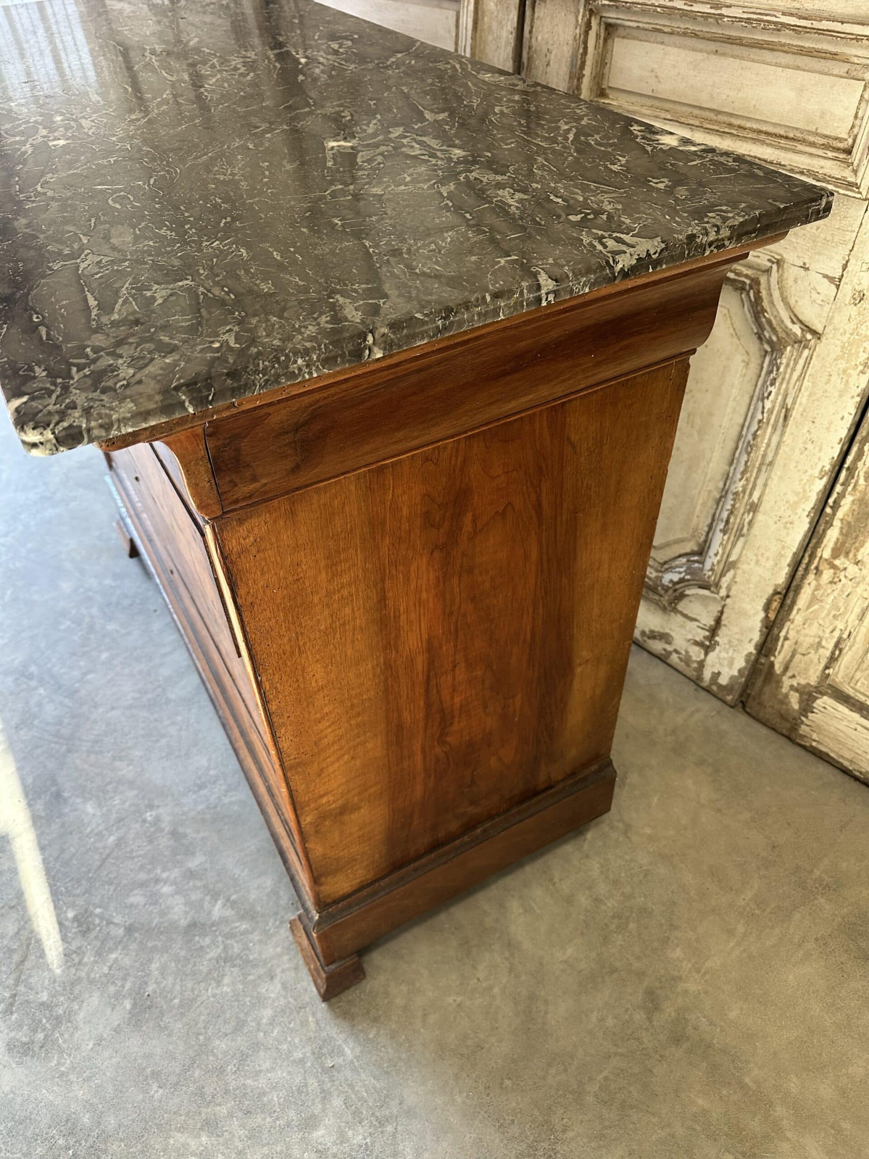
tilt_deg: -43.0
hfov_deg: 56.8
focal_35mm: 24
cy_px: 580
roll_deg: +2.6
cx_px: 434
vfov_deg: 71.6
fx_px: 803
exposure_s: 1/100
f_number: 1.78
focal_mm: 6.86
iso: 200
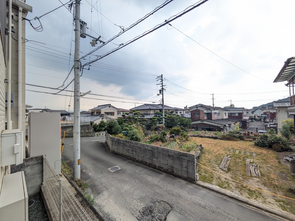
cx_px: 148
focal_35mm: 14
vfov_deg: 85.7
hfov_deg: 102.1
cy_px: 110
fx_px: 119
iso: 50
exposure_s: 1/532
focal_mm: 1.83
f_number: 2.2
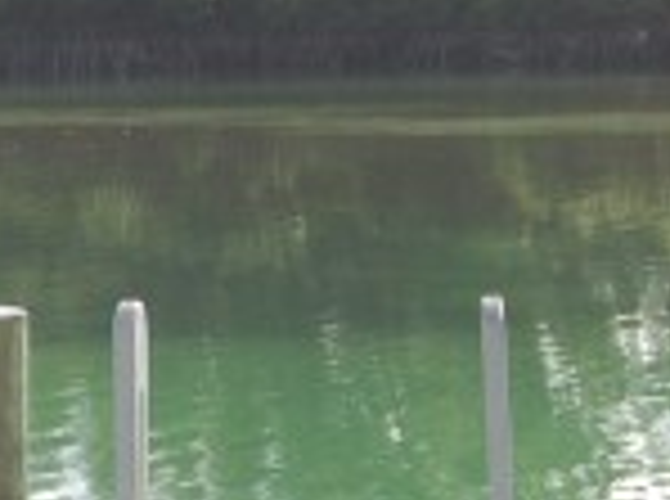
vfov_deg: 8.1
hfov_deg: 10.5
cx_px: -378
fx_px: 3514
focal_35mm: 182
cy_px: -41
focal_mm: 26
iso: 200
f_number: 7.1
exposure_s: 1/500
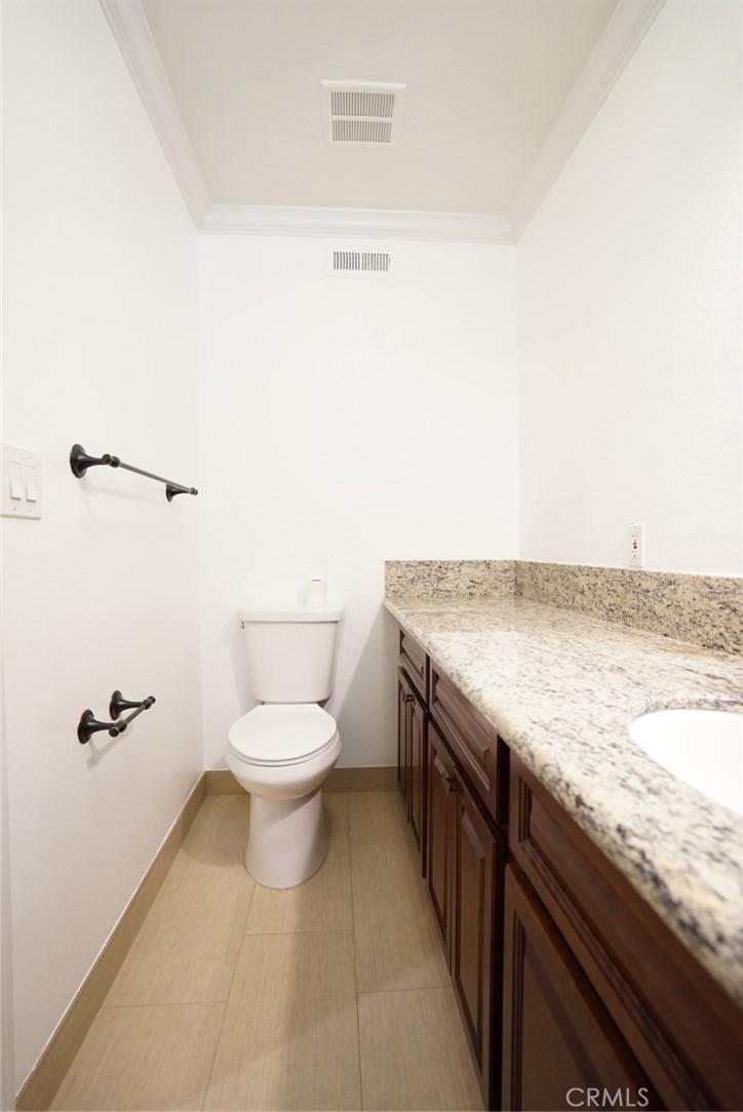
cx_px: 372
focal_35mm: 16
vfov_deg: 96.7
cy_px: 556
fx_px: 495
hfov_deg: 73.8
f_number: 4
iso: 2500
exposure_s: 1/60
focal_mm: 16
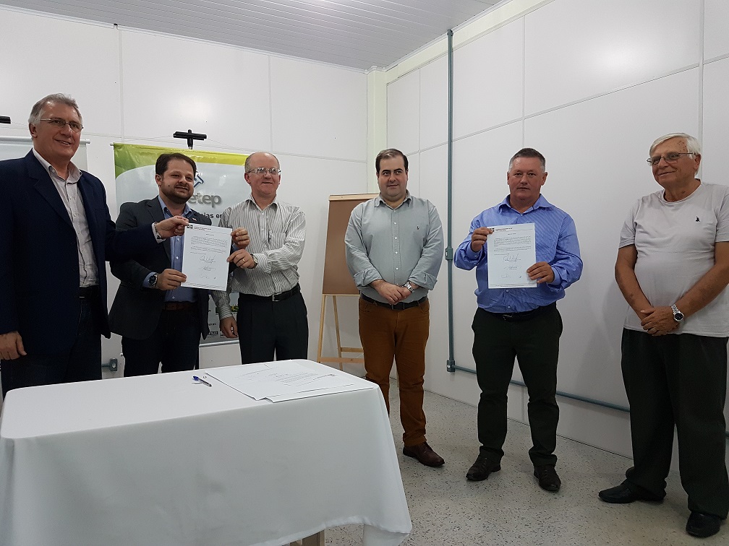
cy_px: 273
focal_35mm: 26
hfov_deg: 67.3
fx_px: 548
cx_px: 364
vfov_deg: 53.1
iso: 160
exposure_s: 1/40
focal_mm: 4.2
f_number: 1.7
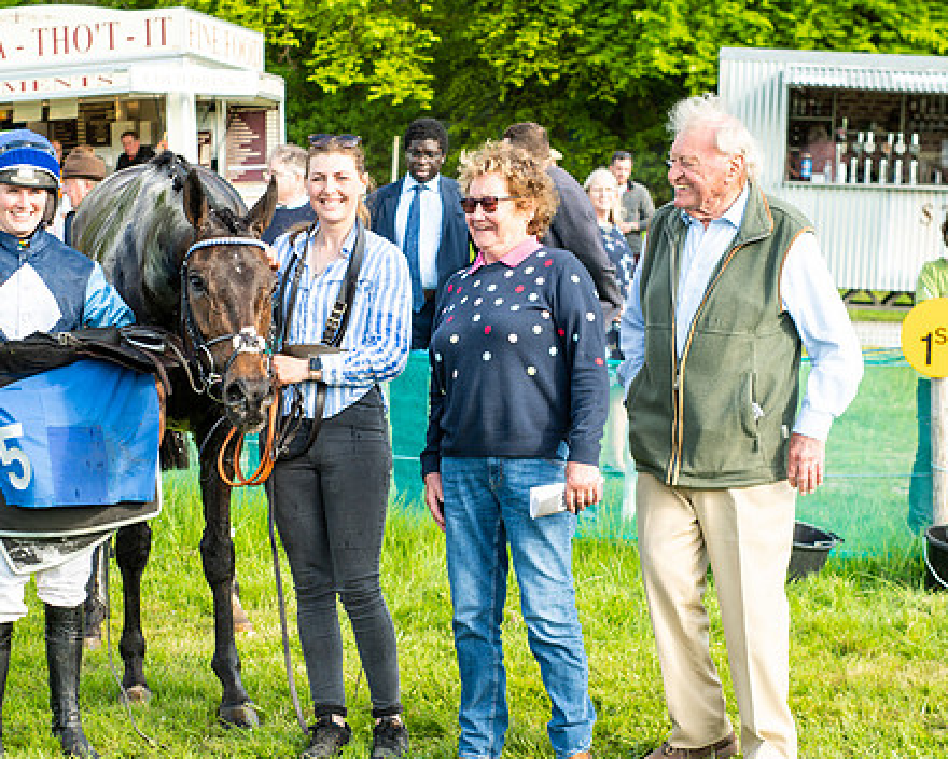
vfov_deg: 17.8
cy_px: 456
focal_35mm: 86
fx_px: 2413
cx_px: 404
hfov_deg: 22.2
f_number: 5
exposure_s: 1/250
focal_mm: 50
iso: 200
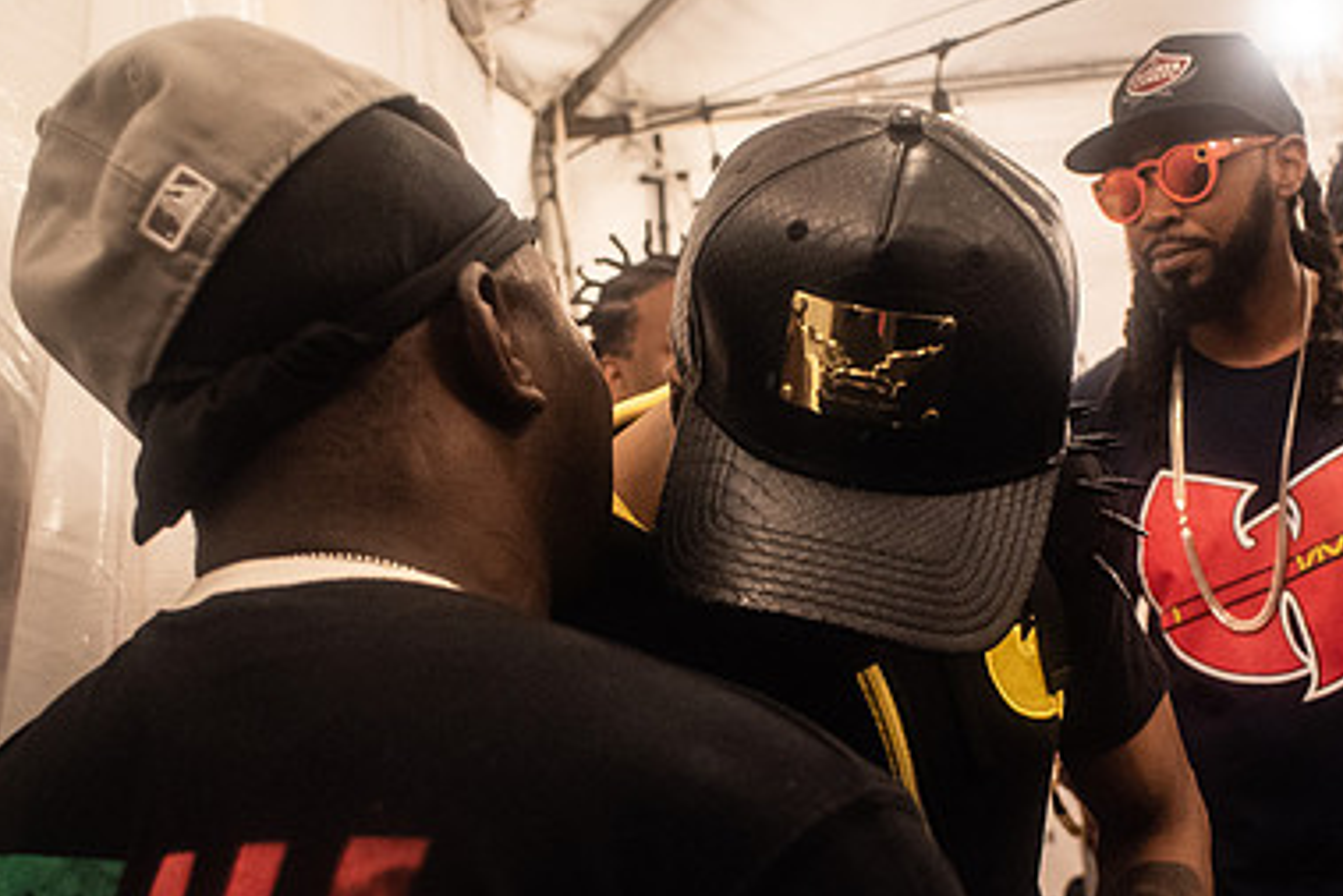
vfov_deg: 36.5
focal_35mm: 36
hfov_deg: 53.0
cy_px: 609
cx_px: 729
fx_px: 1343
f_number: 3.5
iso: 2000
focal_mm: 20
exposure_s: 1/160
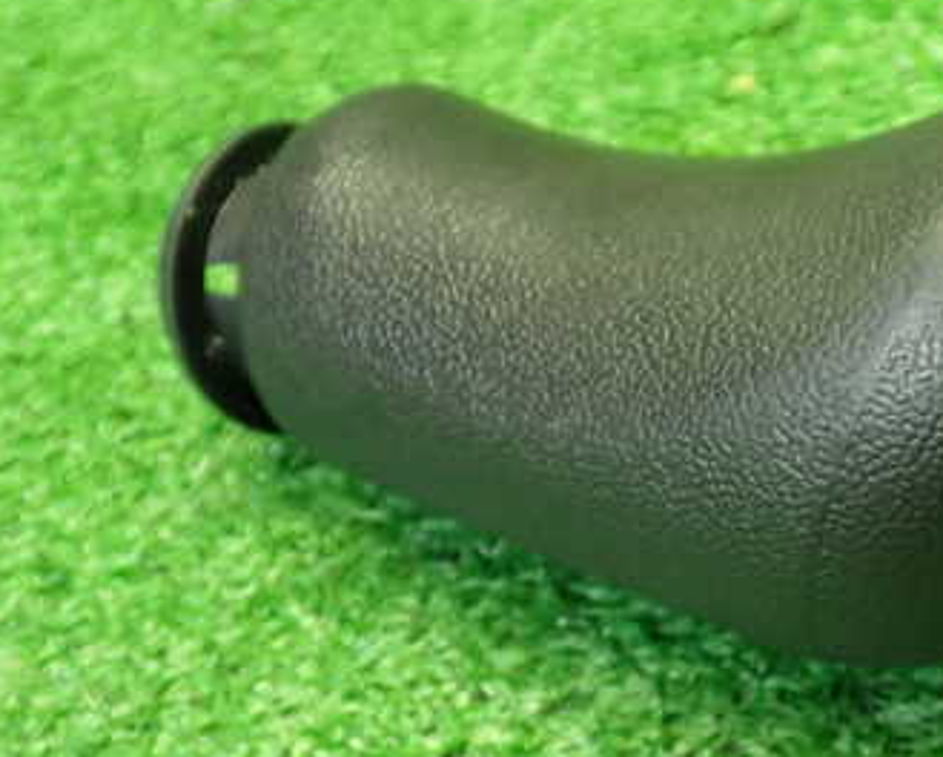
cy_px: 419
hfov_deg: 28.7
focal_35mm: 64
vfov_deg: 23.9
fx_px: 1788
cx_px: 788
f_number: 2.5
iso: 400
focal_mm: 6.37
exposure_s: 1/40
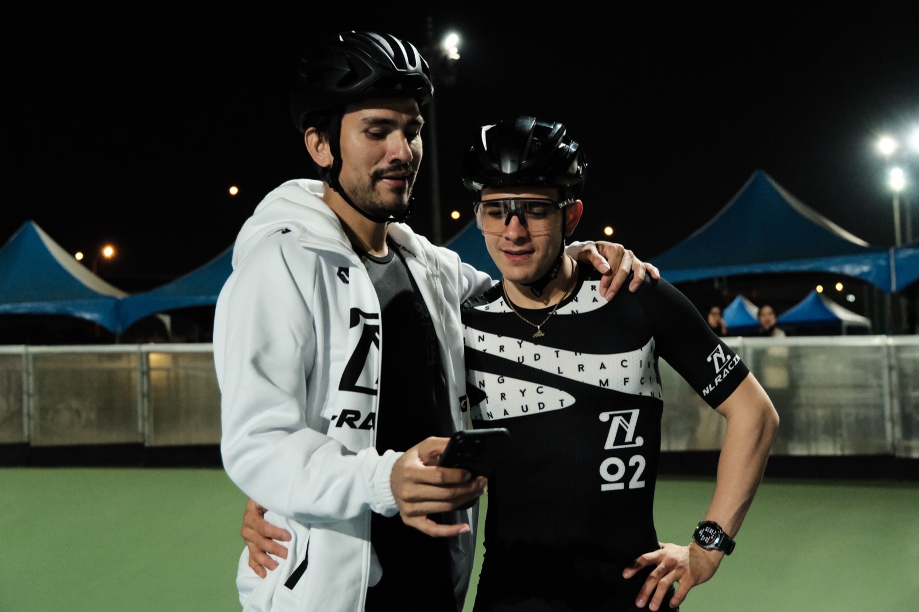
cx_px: 460
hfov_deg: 44.5
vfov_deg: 30.5
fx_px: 1123
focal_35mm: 44
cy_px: 306
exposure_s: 1/200
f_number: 2.8
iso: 8000
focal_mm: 29.2
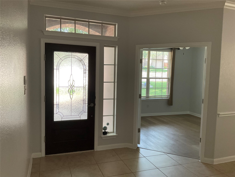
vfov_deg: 48.2
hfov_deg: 61.7
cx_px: 118
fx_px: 197
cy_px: 88
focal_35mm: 29
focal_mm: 3
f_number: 1.8
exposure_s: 1/63
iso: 64
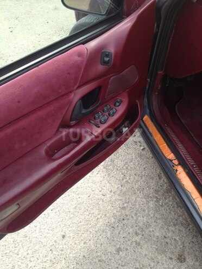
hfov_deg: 40.7
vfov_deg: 52.6
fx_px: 272
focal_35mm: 35
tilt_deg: -49.0
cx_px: 101
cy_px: 134
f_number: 2.4
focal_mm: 4.28
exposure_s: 1/506
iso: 50
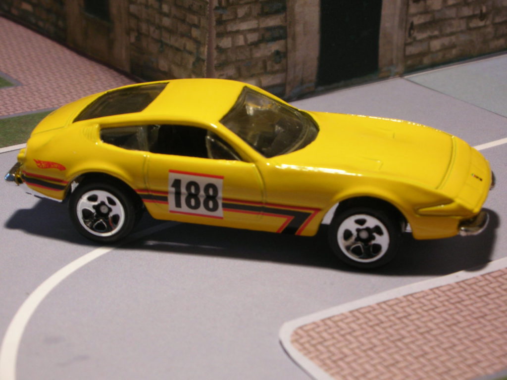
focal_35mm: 105
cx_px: 254
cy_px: 190
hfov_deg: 18.7
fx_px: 1538
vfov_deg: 14.1
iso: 76
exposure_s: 1/3.9
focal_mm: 17.4
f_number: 5.4
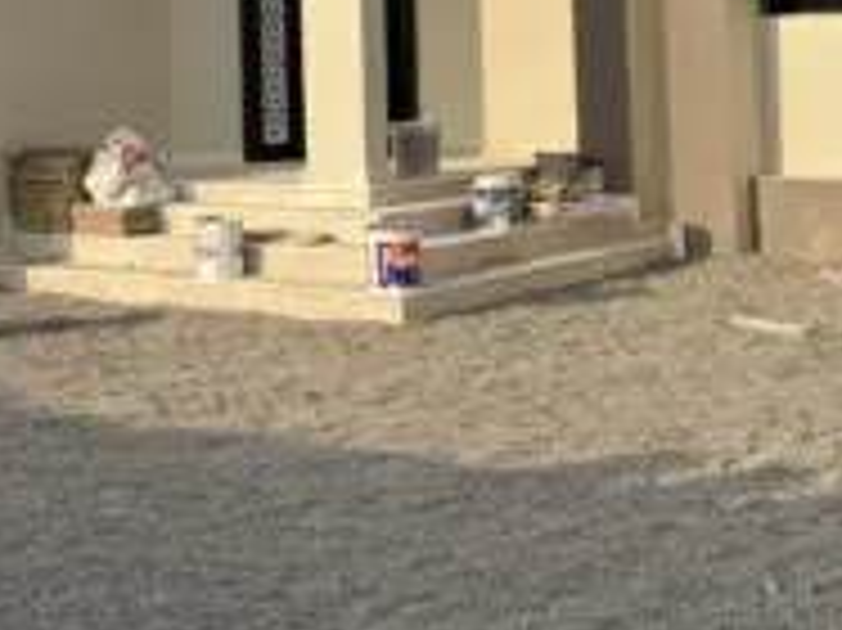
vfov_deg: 17.5
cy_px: -4
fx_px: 1993
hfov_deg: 23.8
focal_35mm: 82
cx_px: 315
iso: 80
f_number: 1.78
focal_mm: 6.76
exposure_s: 1/3425
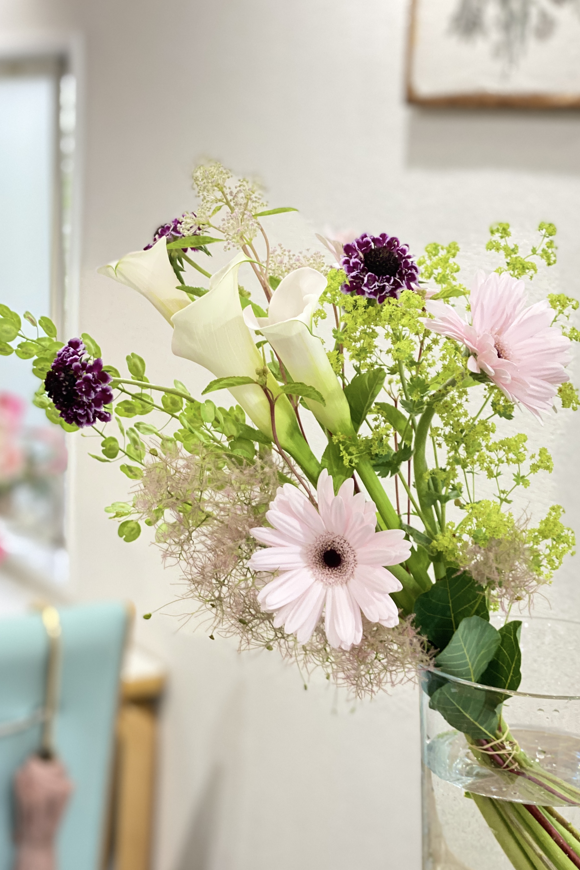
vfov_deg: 32.4
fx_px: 1498
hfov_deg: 21.9
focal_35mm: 62
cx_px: 355
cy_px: 475
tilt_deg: -10.8
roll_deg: -4.5
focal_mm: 6
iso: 160
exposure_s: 1/33
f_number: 2
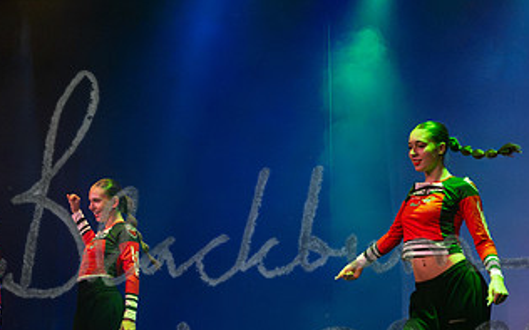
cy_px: 188
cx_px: 127
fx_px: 1570
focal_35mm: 109
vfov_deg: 12.0
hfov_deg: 19.0
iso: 6400
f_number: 5
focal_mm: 50
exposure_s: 1/400
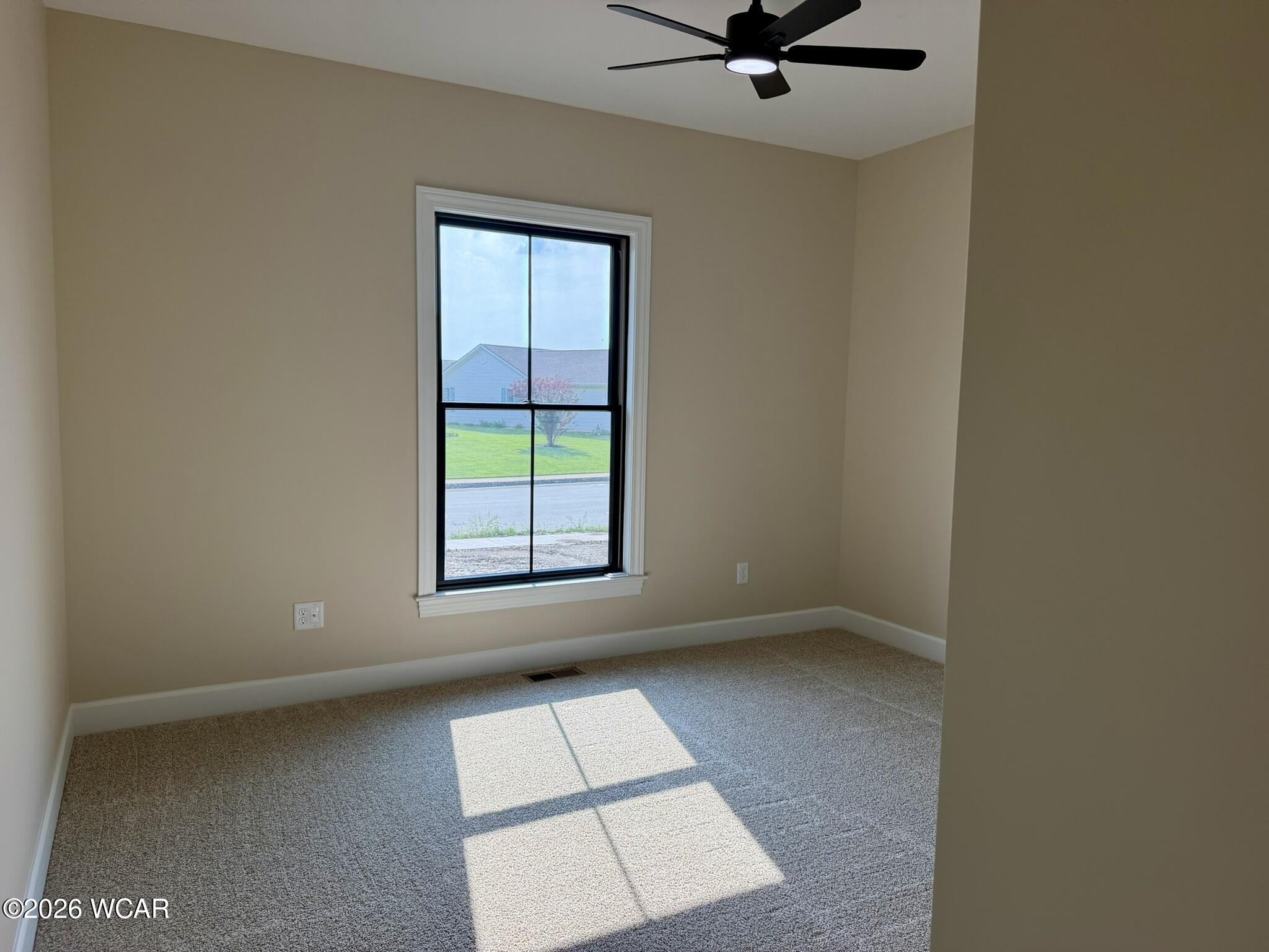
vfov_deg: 56.8
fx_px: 880
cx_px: 634
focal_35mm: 24
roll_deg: -0.4
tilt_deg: -5.0
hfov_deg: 71.6
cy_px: 476
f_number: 1.78
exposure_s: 1/1005
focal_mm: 6.76
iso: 125
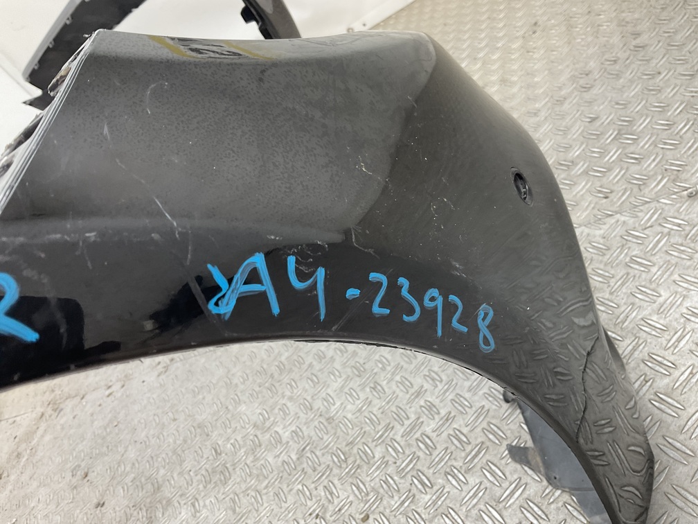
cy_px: 262
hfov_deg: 61.7
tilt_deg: -32.3
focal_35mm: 29
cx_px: 349
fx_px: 585
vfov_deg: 48.2
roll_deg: +43.1
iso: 50
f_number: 1.8
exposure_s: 1/120
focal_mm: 3
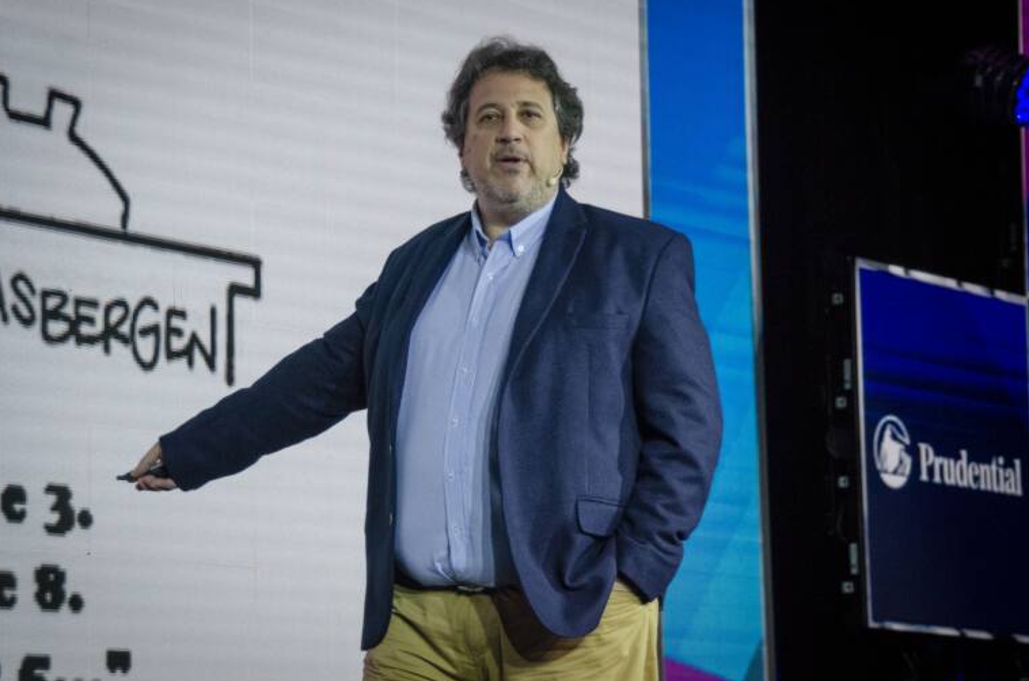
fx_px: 3837
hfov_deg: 15.3
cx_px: 487
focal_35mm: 135
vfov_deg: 10.1
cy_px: 332
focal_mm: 85
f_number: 5.3
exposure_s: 1/400
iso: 1600
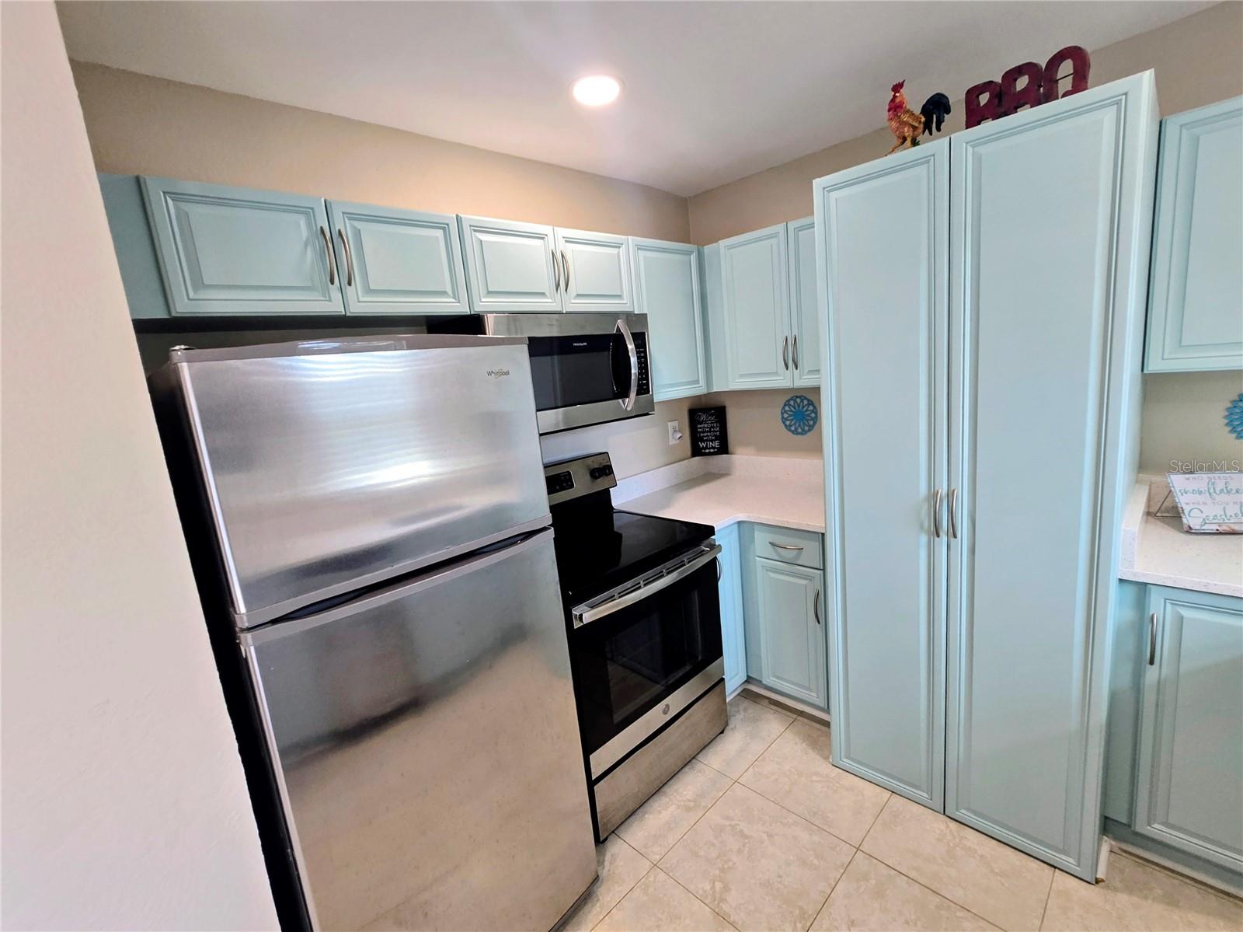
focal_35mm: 13
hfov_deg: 106.2
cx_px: 622
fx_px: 467
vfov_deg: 89.9
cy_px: 466
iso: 125
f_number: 2.2
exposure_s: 1/60
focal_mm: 2.2
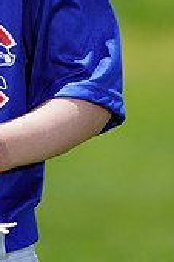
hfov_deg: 1.4
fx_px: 7301
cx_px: -42
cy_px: -80
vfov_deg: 2.1
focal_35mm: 1005
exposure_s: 1/250
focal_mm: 294
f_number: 8
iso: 100
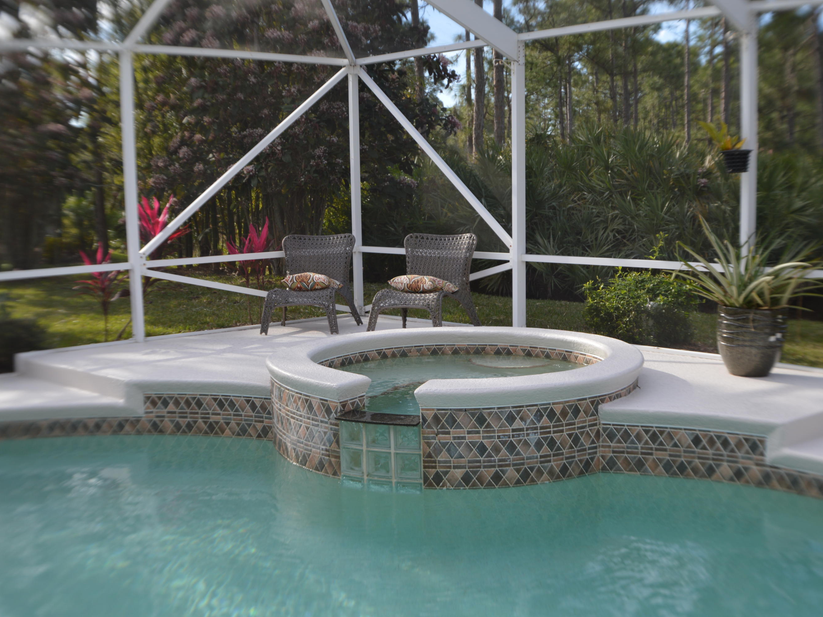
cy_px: 309
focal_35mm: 51
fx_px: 1202
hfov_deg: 37.8
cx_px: 440
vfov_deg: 28.8
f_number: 5.6
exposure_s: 1/125
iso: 100
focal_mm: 31
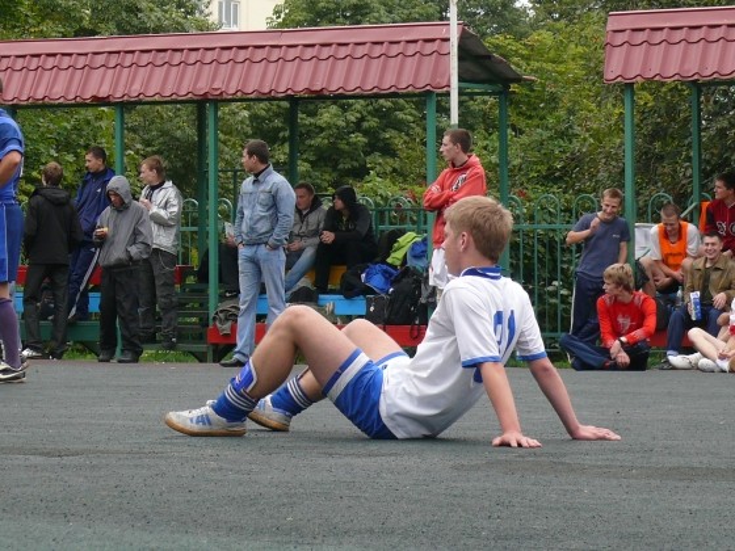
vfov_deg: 9.9
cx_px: 368
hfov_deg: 13.2
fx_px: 3185
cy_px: 276
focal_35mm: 150
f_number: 4
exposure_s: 1/200
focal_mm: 17.8
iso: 100
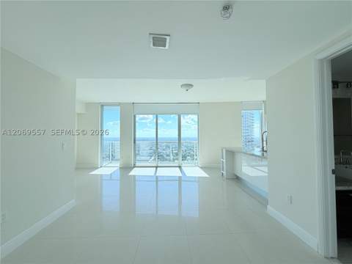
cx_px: 176
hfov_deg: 102.1
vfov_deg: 85.7
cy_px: 132
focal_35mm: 14
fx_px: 142
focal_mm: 2.22
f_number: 2.2
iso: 40
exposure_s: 1/506
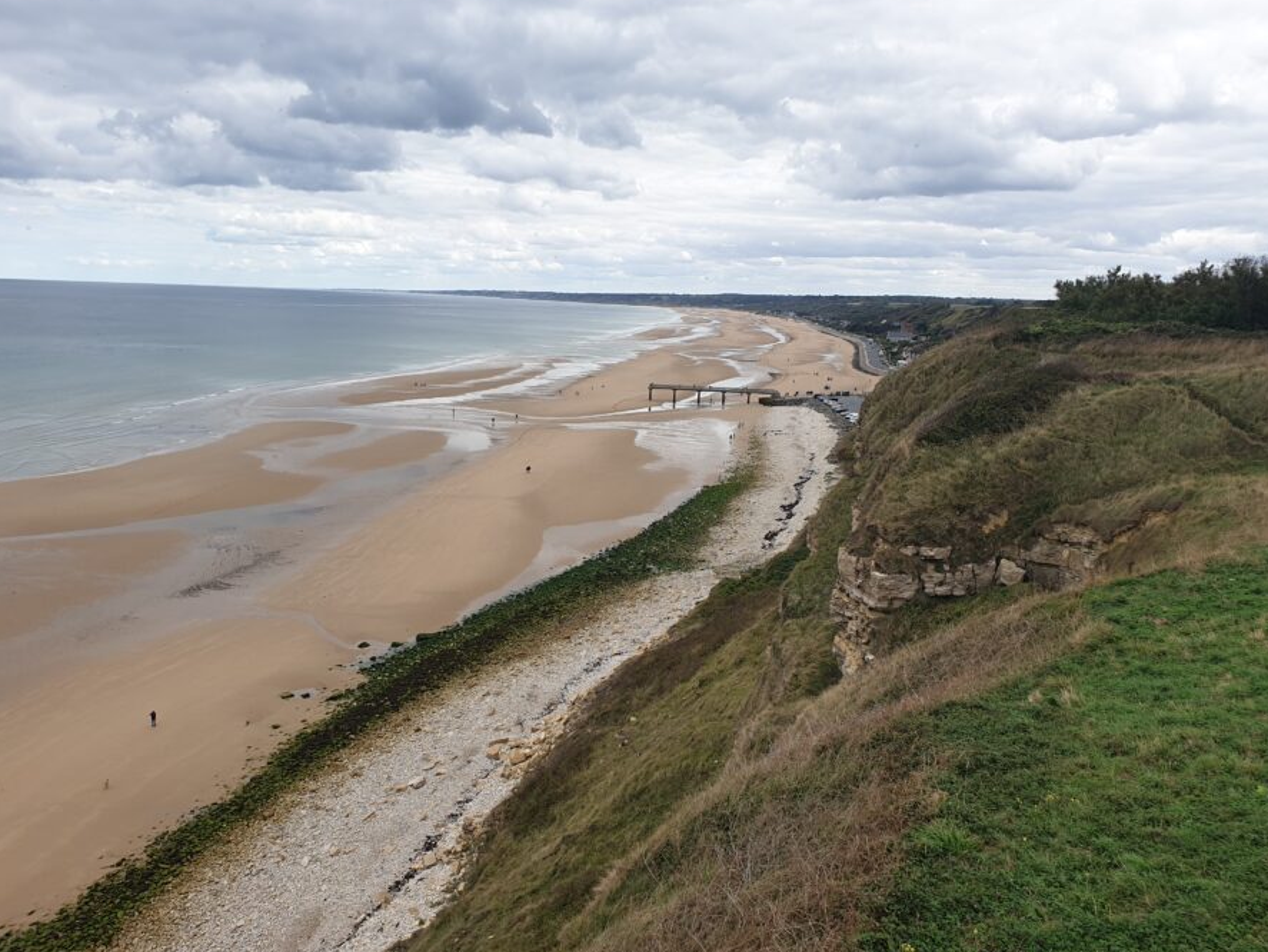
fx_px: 1099
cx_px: 589
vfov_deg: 46.8
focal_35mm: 30
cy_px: 505
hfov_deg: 59.9
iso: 50
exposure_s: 1/864
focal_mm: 4.3
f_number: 2.4
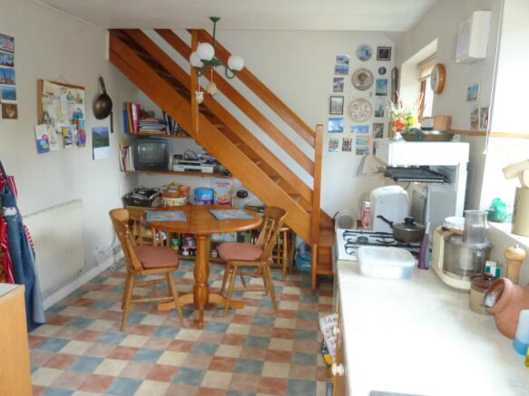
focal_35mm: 25
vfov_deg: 54.9
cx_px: 264
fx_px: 382
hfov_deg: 69.4
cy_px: 198
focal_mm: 4.1
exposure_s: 1/30
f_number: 3.3
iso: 250
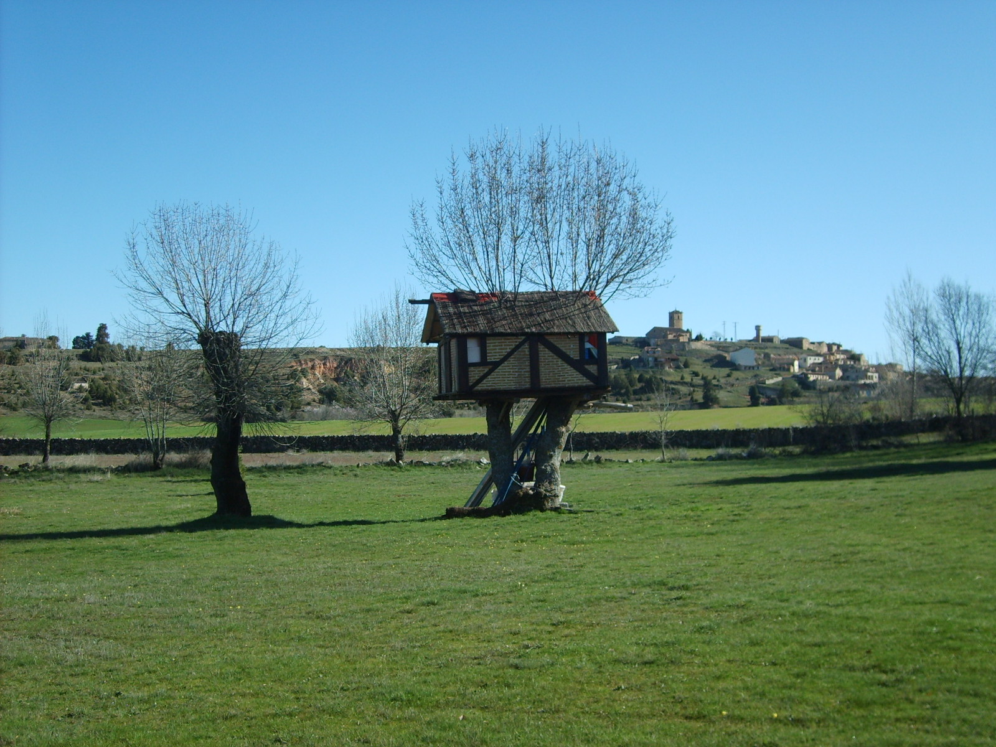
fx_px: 1237
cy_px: 374
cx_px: 498
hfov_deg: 43.9
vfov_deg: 33.6
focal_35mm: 43
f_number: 3
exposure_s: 1/1000
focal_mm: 7.2
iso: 50
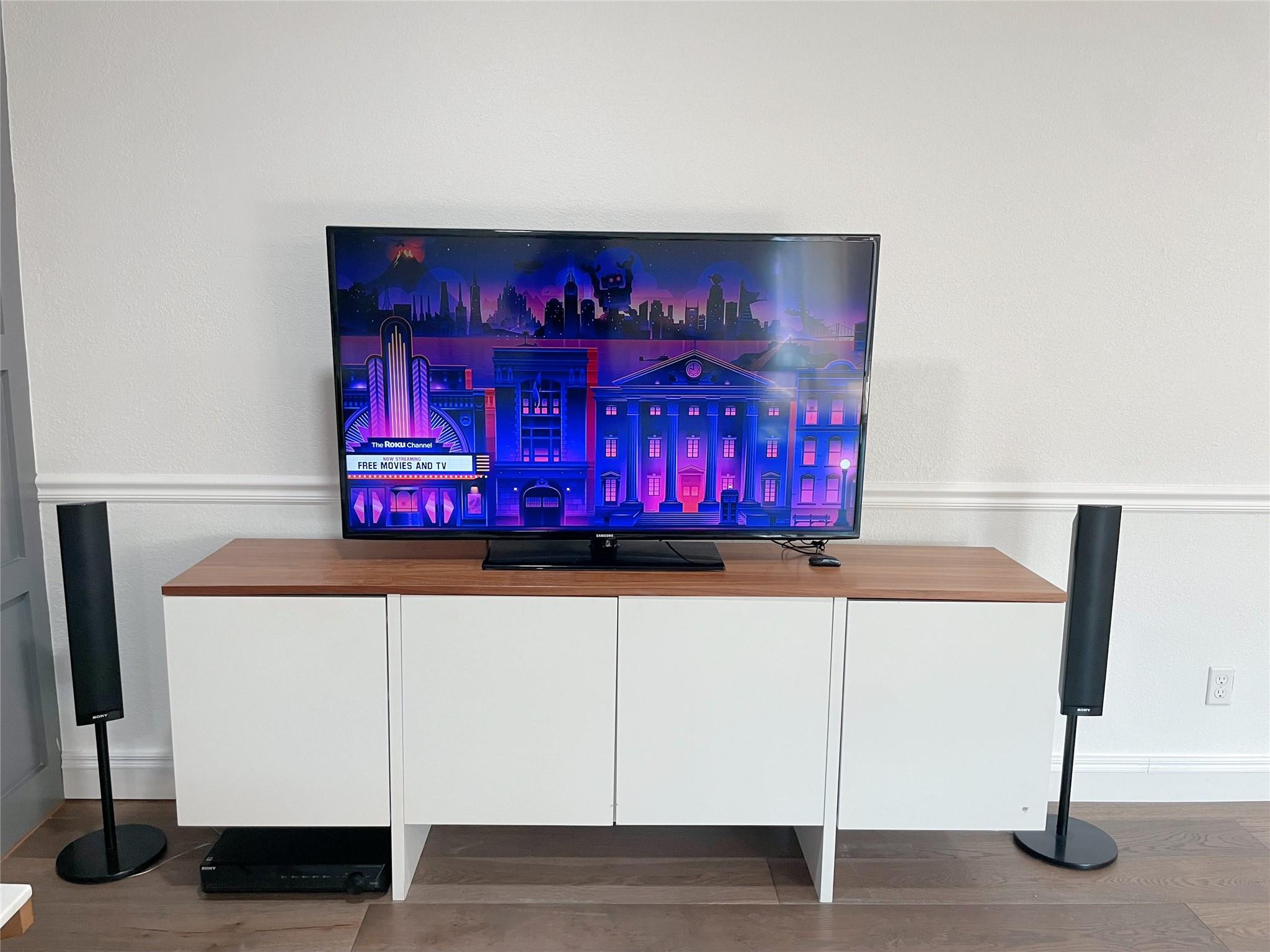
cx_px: 635
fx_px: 954
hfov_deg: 67.3
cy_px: 476
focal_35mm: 26
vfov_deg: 53.1
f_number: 1.6
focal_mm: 4.2
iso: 80
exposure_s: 1/60
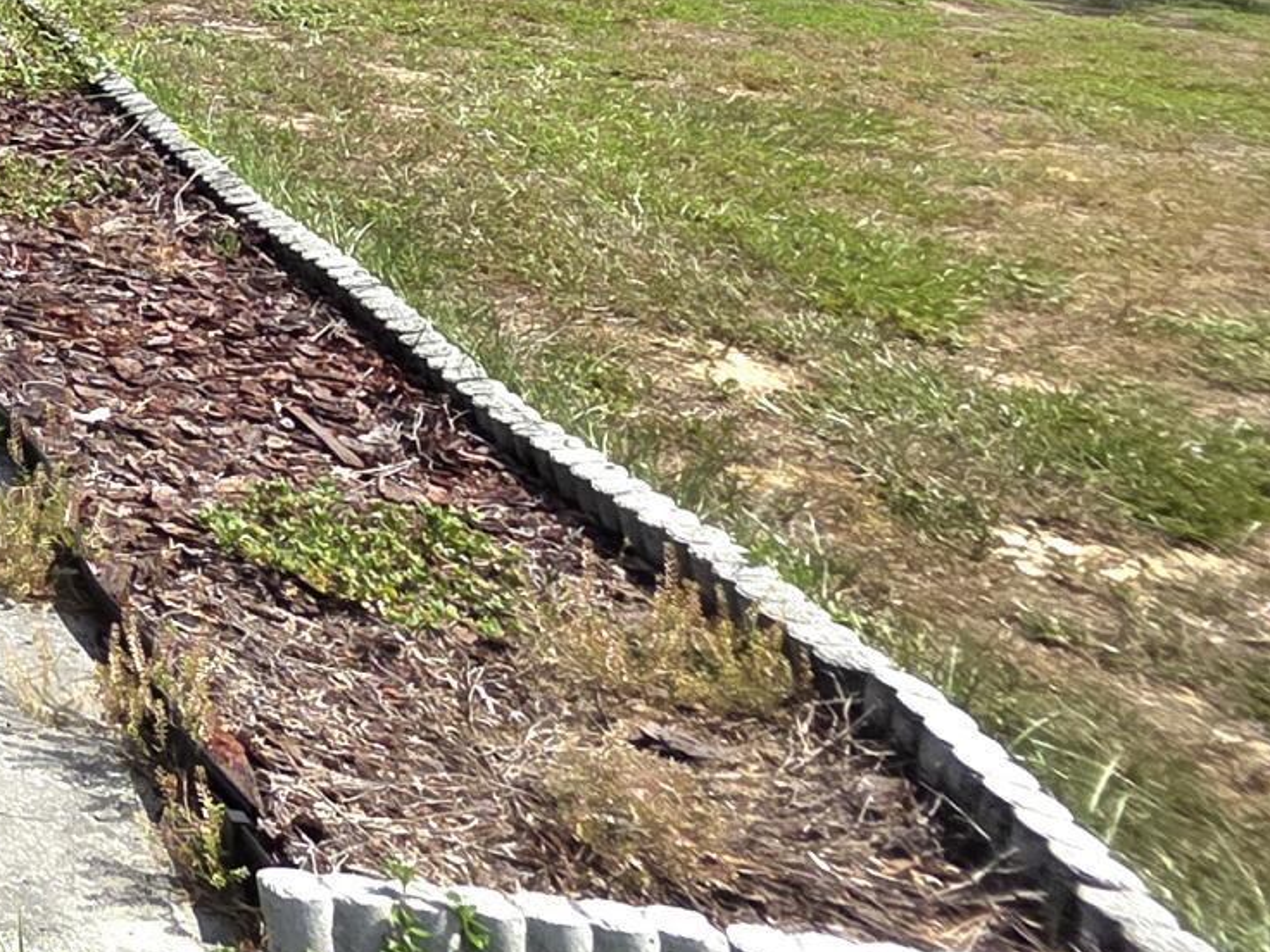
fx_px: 1944
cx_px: -1023
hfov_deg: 22.0
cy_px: -631
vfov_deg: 21.2
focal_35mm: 53
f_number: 1.9
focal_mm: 2.2
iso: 40
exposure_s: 1/3333
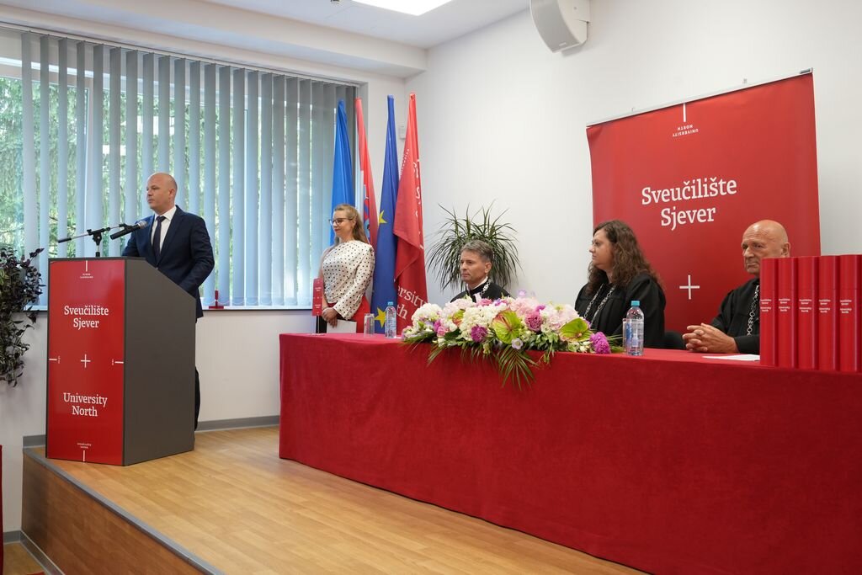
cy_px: 288
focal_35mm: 35
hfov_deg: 54.4
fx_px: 838
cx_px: 431
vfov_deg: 37.9
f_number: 8
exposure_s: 1/40
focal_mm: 35
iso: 1600
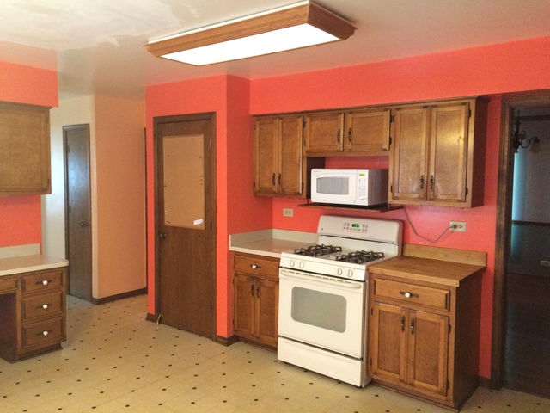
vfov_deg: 48.2
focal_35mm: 29
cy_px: 206
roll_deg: -0.4
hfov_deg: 61.7
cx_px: 275
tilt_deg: -3.6
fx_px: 461
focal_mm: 4.15
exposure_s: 1/30
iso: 250
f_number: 2.2
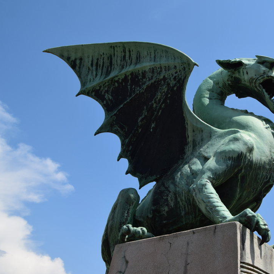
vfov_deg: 37.8
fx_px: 400
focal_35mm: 45
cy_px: 132
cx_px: 221
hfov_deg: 36.4
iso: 200
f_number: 9
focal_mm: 21
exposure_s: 1/1000
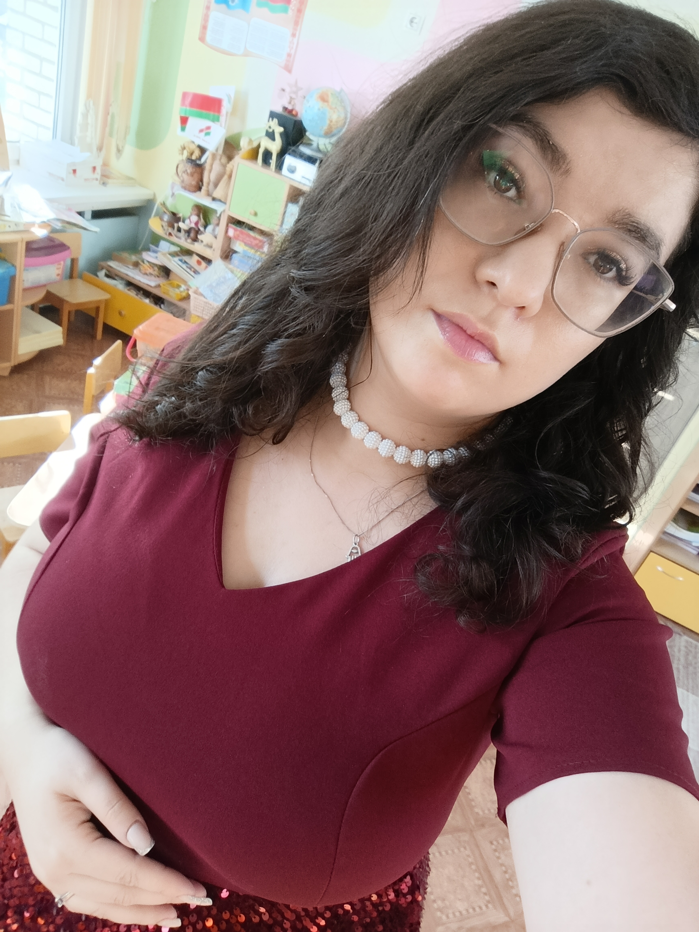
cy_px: 466
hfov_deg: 56.8
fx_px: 646
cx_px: 350
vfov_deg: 71.6
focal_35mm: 24
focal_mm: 3.27
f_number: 2.4
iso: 250
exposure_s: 1/25
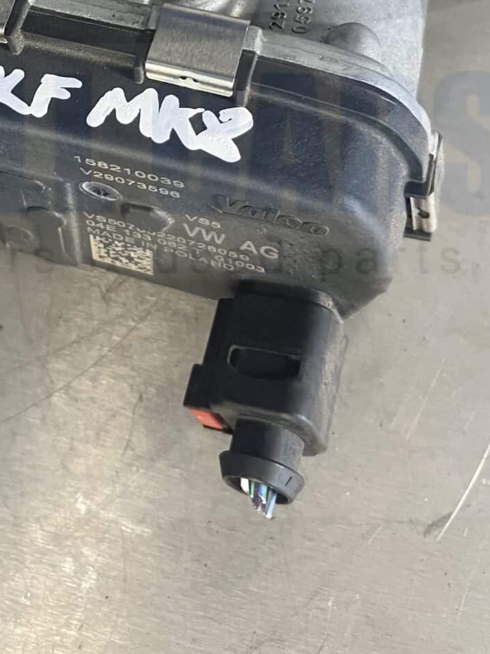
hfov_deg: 25.8
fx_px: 1057
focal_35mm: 56
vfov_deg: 31.5
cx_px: 135
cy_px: -12
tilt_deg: -63.2
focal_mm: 5.1
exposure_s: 1/50
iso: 200
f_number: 1.6
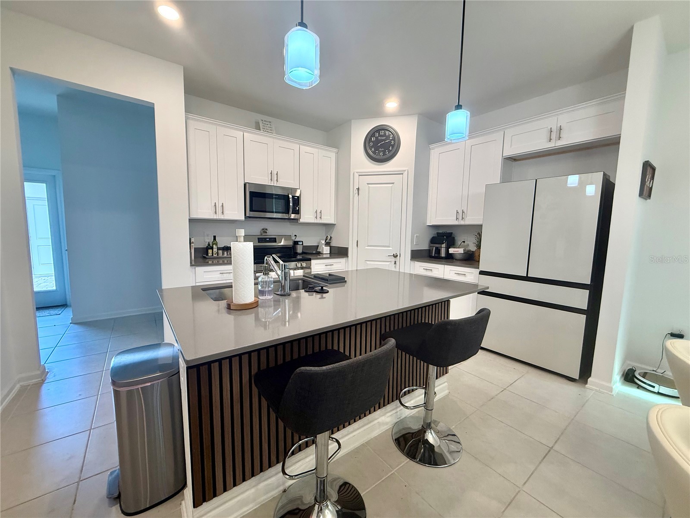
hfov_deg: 102.1
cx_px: 345
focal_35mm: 14
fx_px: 279
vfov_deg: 85.7
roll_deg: -0.8
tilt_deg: -4.6
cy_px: 259
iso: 200
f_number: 2.2
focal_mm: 2.22
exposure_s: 1/120
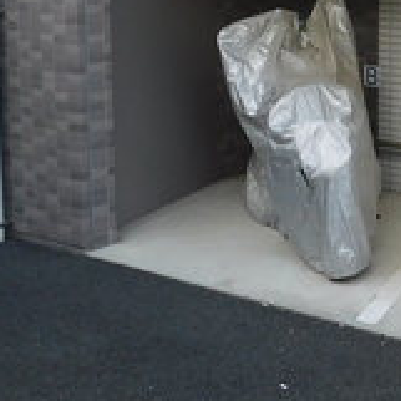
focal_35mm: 81
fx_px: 1062
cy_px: 67
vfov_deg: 21.1
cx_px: 476
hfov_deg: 20.1
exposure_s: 1/160
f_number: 3
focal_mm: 4
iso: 125
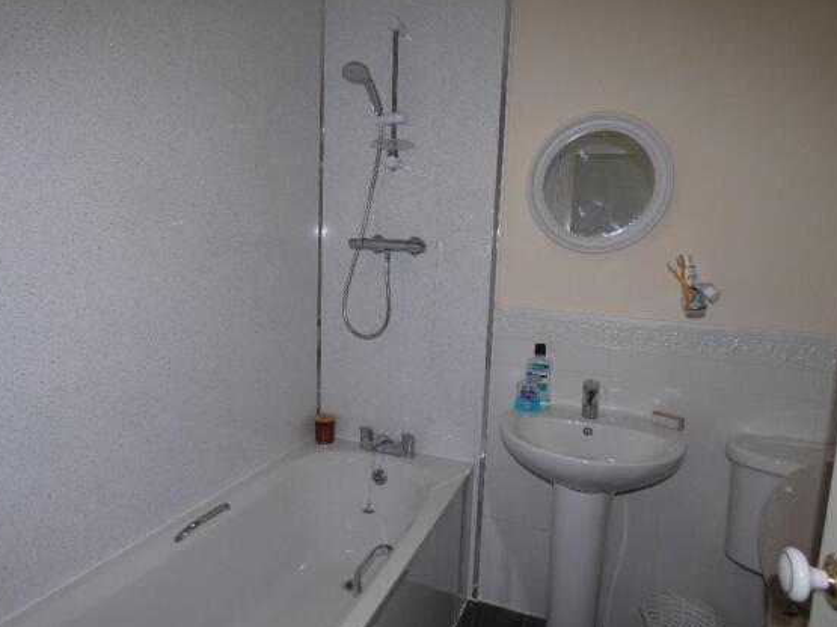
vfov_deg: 63.4
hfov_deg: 79.0
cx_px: 417
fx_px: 508
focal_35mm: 21
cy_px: 313
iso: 80
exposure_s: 1/60
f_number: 2.8
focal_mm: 3.6
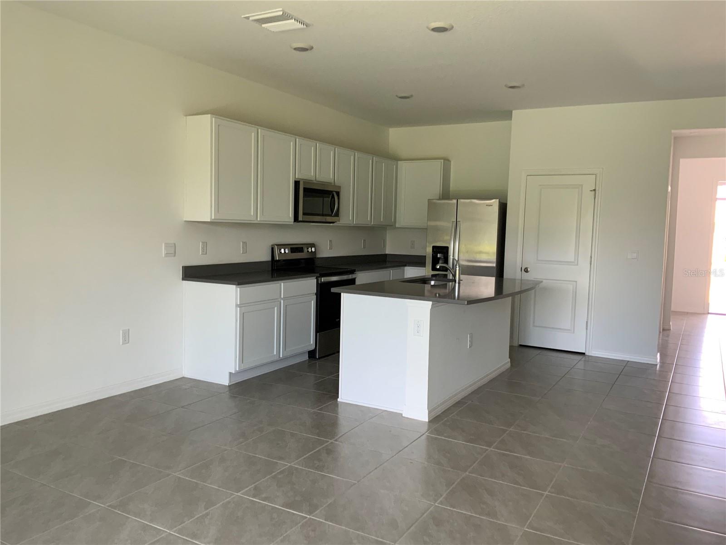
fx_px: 608
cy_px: 272
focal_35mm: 29
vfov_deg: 48.2
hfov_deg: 61.7
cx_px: 363
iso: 64
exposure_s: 1/82
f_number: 1.8
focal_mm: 3
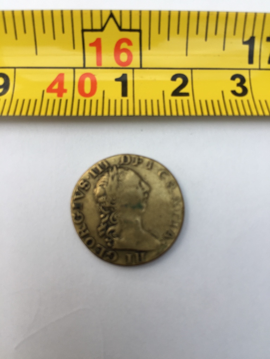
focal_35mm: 29
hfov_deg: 48.2
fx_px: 302
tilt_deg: -84.4
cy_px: 180
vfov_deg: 61.7
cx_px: 135
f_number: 2.2
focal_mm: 4.15
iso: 32
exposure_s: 1/100
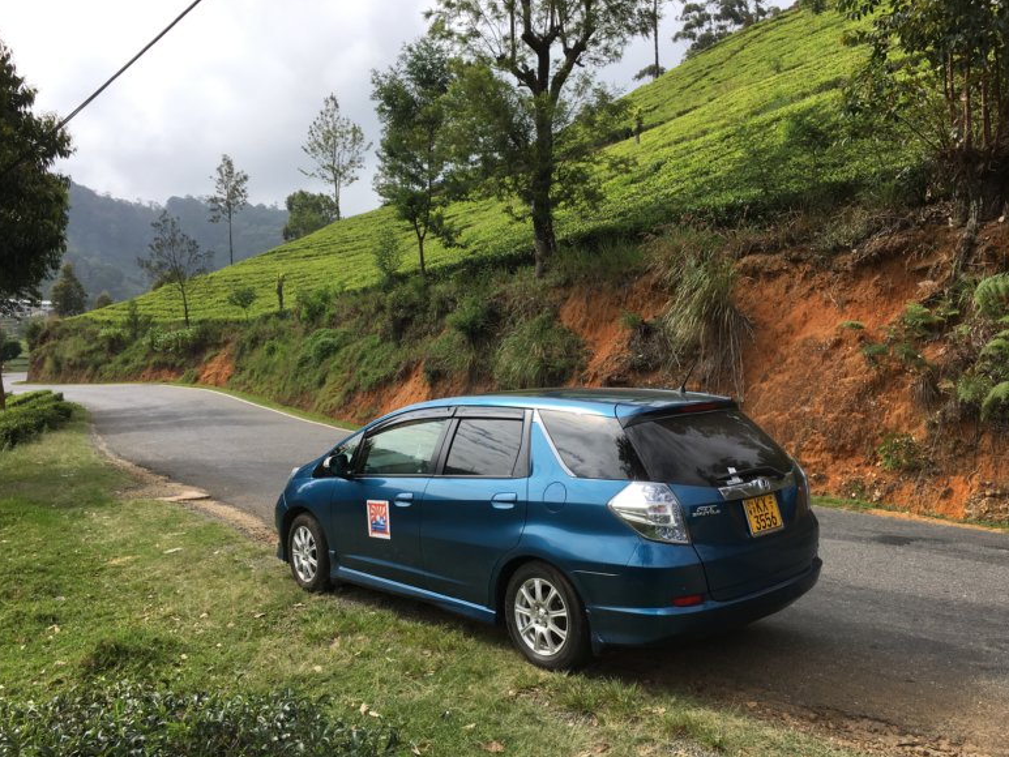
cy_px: 386
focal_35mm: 30
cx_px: 518
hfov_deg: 59.9
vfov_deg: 46.8
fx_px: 875
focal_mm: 4.15
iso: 25
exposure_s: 1/1221
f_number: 2.2
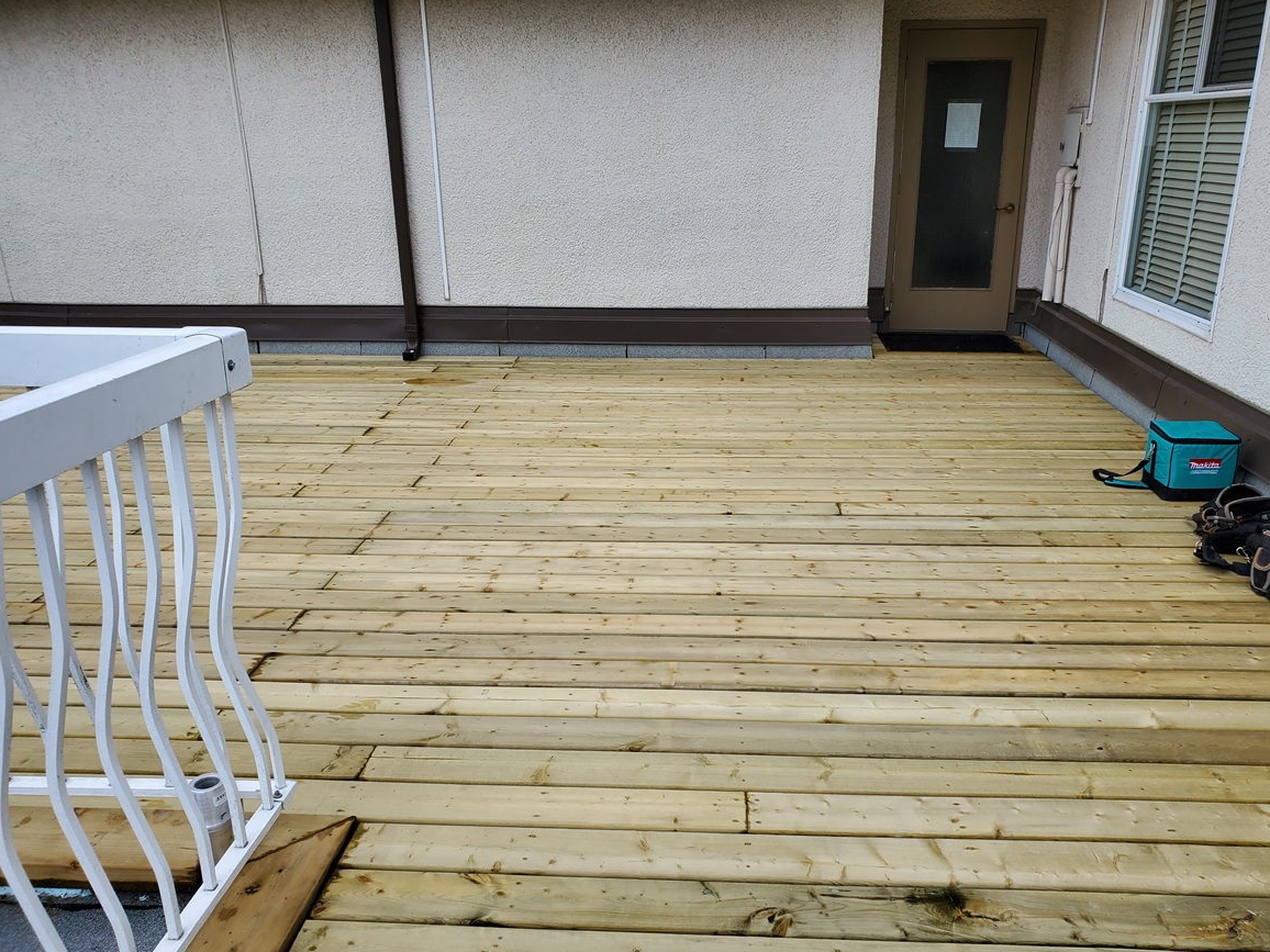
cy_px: 471
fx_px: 991
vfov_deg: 51.4
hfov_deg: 65.3
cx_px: 647
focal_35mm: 27
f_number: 2.4
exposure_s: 1/1541
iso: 50
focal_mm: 4.3
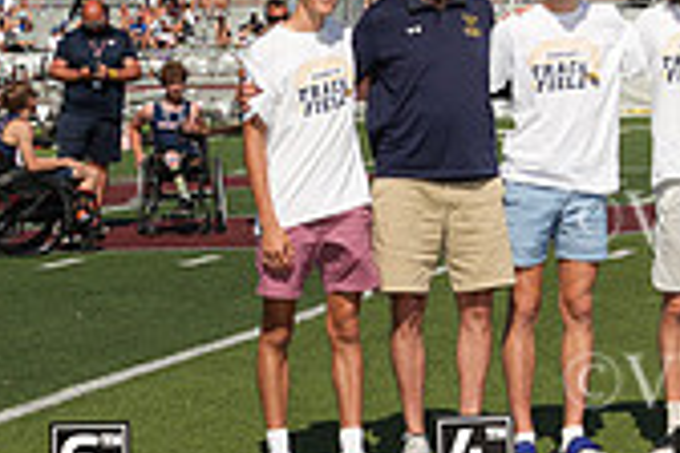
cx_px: 1150
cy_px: -26
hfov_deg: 11.9
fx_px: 3036
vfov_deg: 8.5
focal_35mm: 161
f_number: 11
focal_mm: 31
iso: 100
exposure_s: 1/200
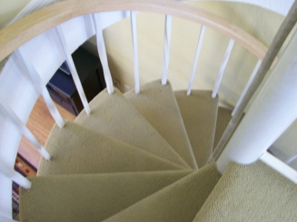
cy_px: 117
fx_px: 377
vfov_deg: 32.8
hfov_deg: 42.9
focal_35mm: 44
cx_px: 157
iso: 160
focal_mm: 6
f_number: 2.7
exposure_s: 1/24.7
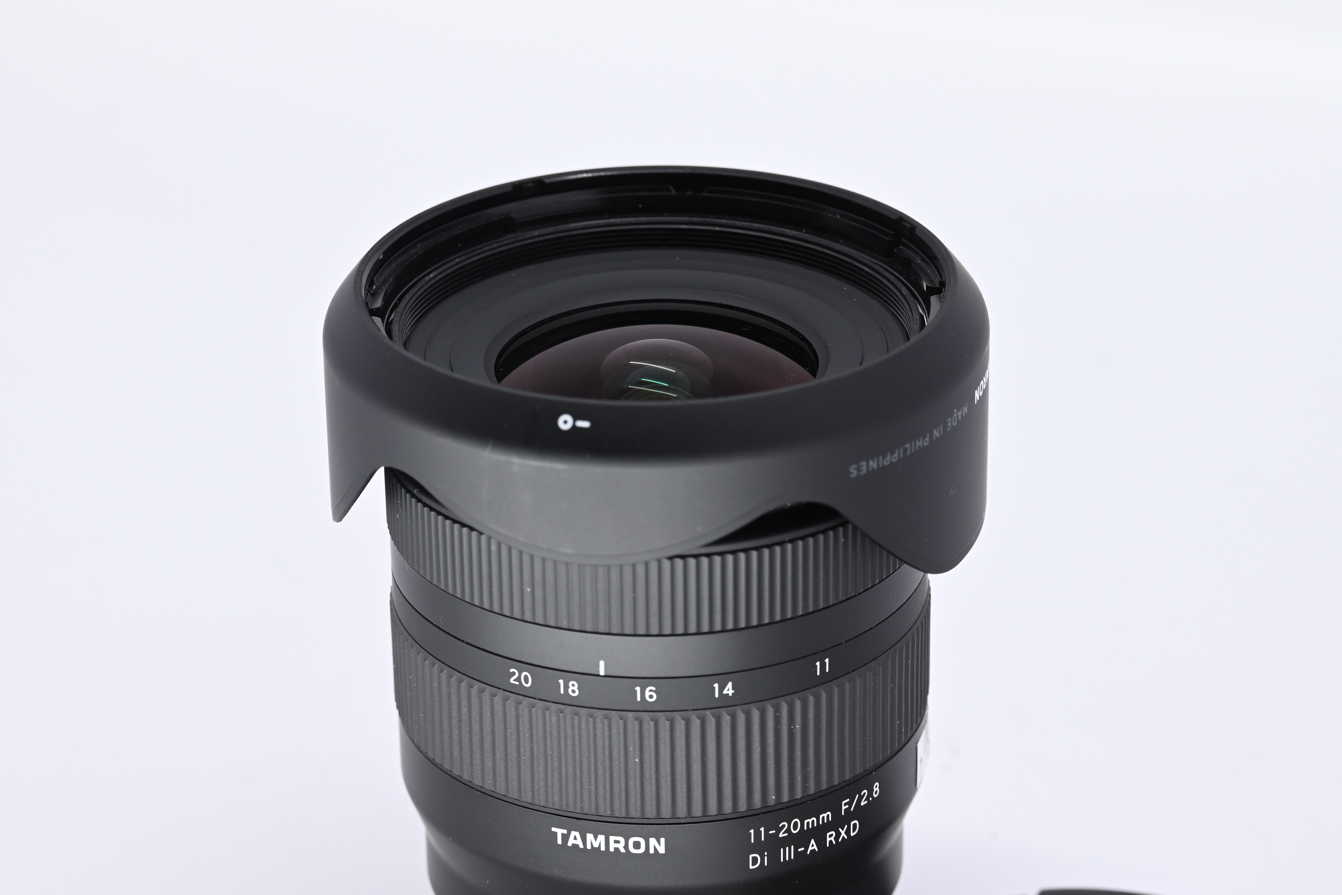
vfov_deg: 12.6
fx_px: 4063
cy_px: 448
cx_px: 671
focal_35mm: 109
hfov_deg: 18.8
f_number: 9
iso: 500
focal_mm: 73
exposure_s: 1/160
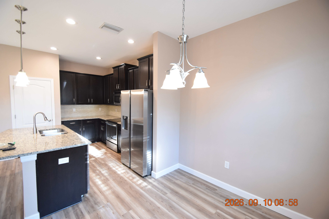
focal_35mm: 15
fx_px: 137
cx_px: 164
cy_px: 110
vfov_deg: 77.3
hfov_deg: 100.4
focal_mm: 10
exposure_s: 1/60
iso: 1400
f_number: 3.5
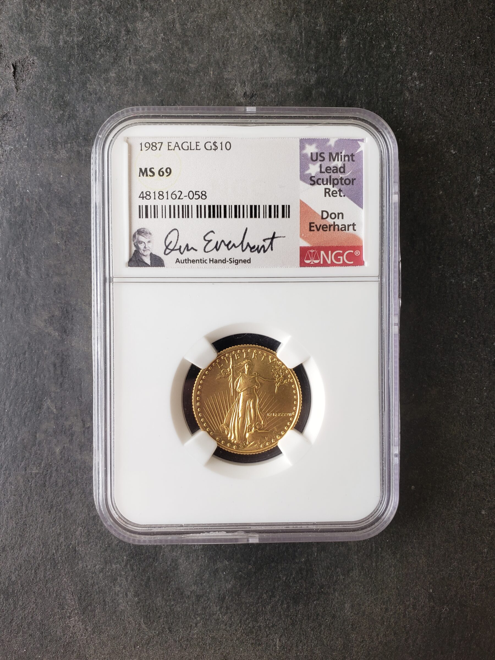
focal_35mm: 26
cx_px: 248
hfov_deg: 53.1
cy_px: 330
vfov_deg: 67.3
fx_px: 496
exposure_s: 1/60
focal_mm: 4.3
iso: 64
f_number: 2.4
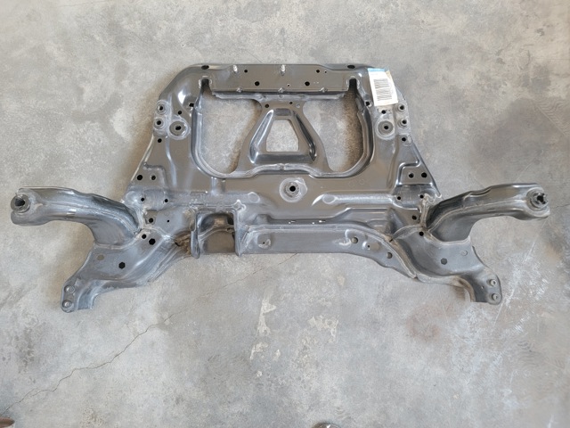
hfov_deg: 71.6
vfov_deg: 56.8
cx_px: 285
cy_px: 214
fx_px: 395
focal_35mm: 24
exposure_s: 1/40
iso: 200
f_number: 1.8
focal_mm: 6.7
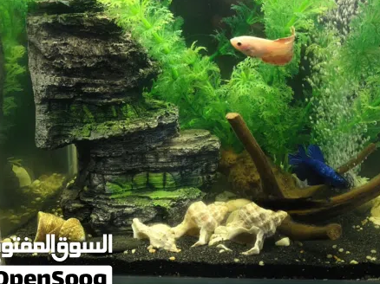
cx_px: 243
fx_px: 417
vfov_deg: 37.5
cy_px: 109
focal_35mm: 38
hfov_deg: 48.4
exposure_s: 1/50
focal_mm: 4.25
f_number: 1.8
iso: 160
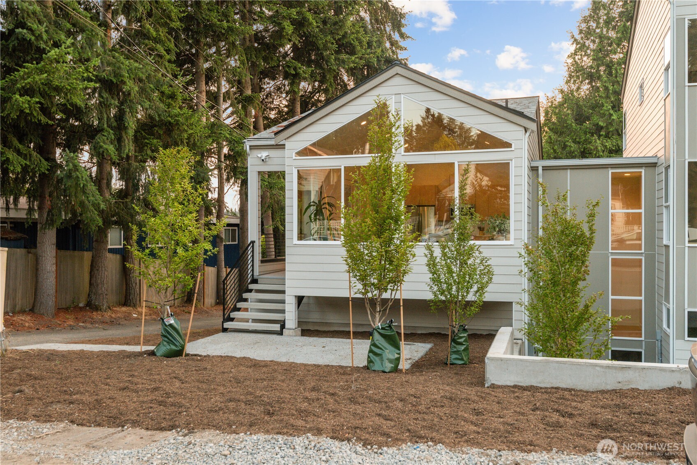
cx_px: 348
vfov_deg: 37.9
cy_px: 232
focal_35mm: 35
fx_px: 678
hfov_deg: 54.4
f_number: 8
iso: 1250
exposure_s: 1/100
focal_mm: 35
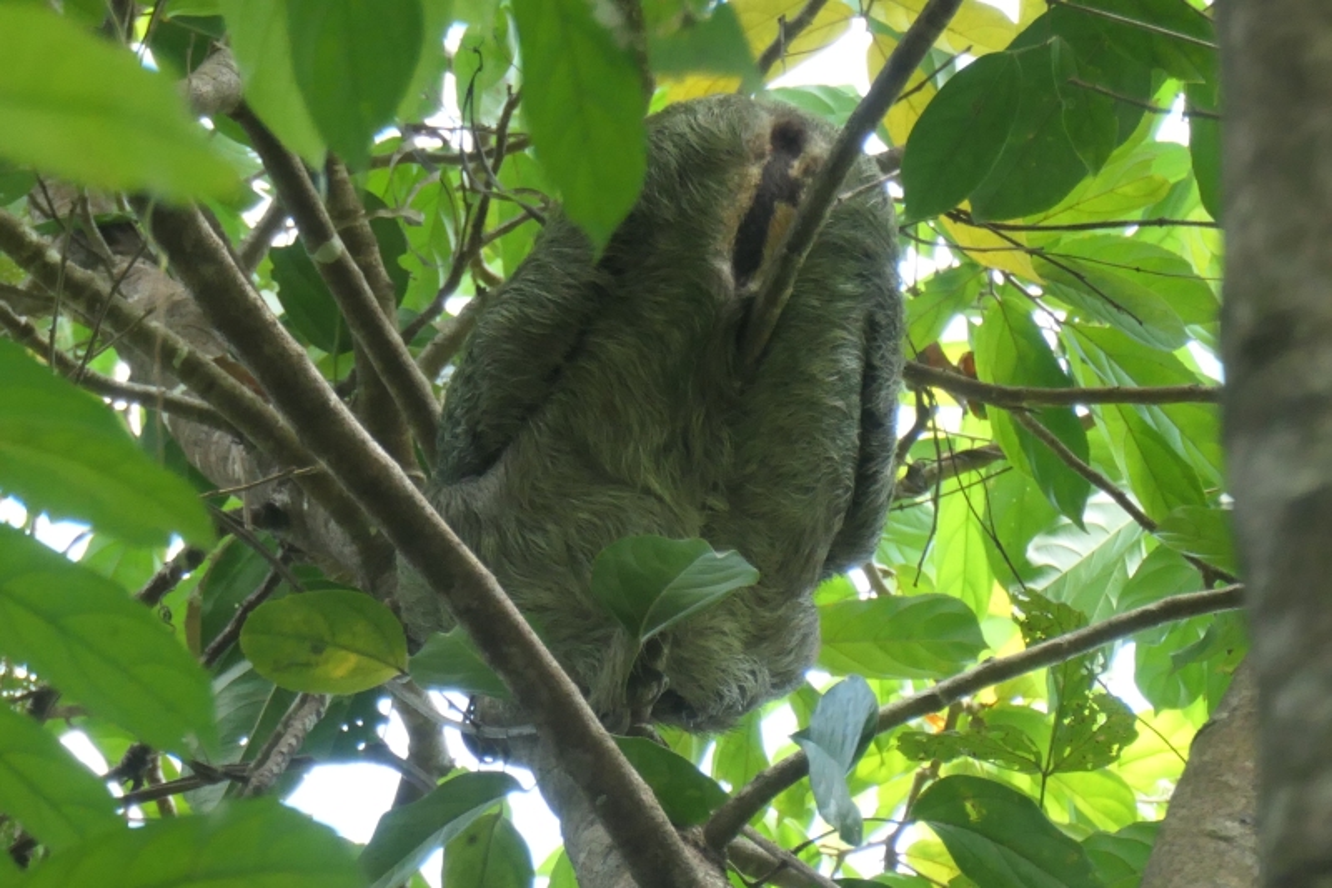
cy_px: 444
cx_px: 666
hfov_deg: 2.9
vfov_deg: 1.9
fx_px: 26633
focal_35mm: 720
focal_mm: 132
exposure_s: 1/125
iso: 800
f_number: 6.4
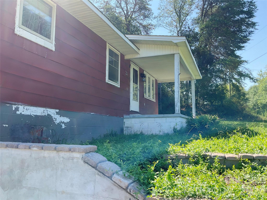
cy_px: 100
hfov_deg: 61.7
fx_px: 224
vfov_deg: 48.2
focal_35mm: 29
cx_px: 134
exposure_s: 1/556
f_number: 1.8
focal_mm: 3
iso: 16
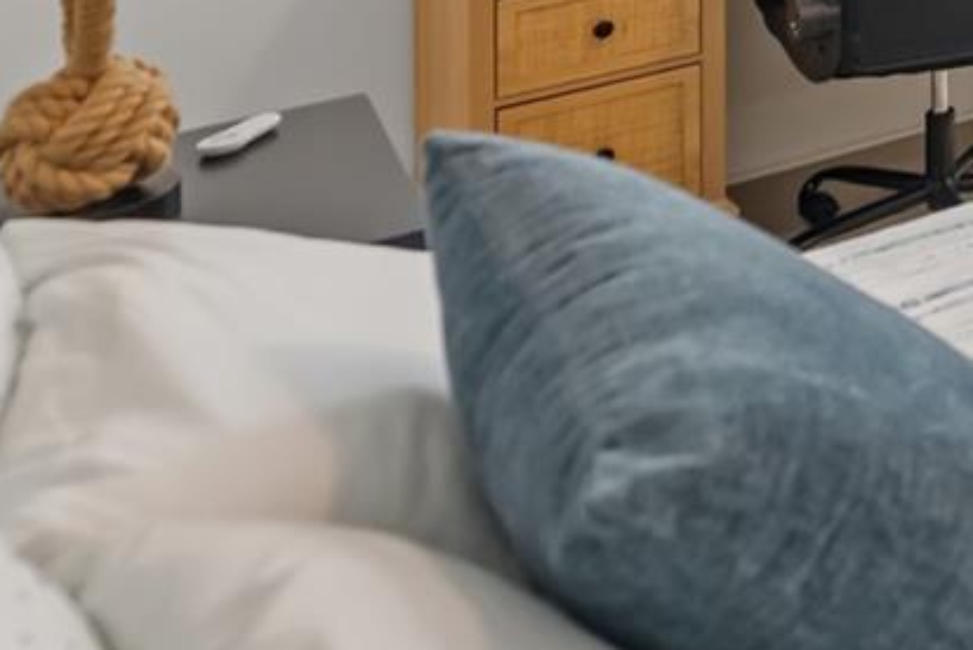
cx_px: 1840
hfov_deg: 20.3
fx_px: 1677
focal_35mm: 62
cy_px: -483
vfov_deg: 18.0
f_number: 2.8
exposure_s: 1/250
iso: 160
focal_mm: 16
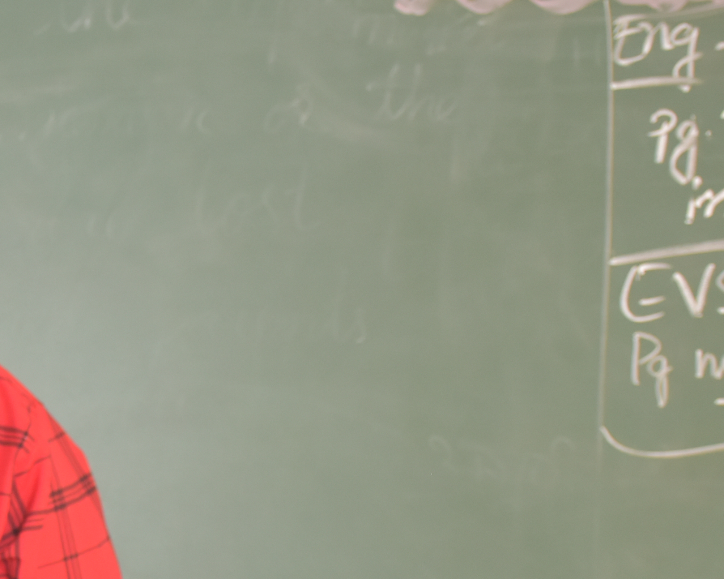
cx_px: -312
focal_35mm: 135
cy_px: 559
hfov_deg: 13.5
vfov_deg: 11.3
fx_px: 2893
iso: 800
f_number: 4.8
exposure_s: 1/90
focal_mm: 32
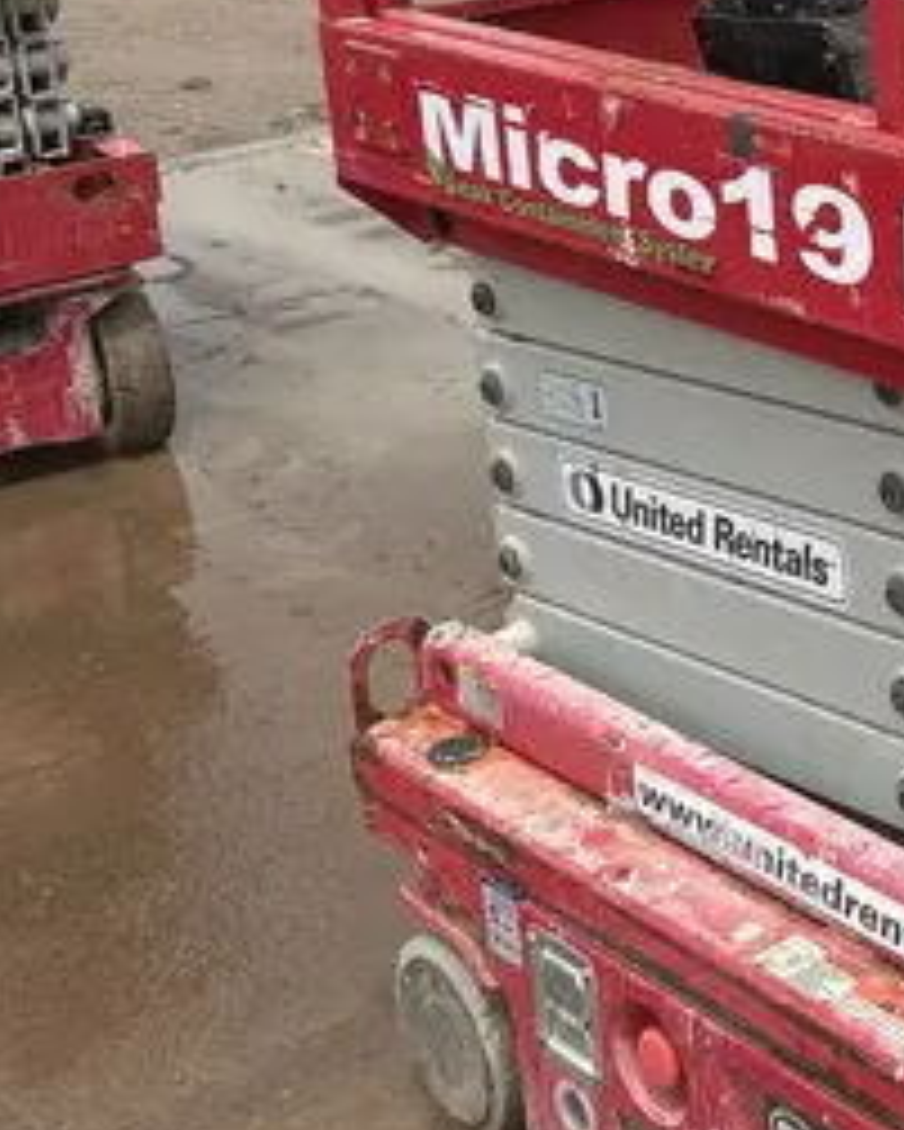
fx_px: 2473
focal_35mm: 74
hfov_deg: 19.2
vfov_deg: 25.1
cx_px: 1160
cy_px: 178
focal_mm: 5.7
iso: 50
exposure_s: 1/3571
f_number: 1.5
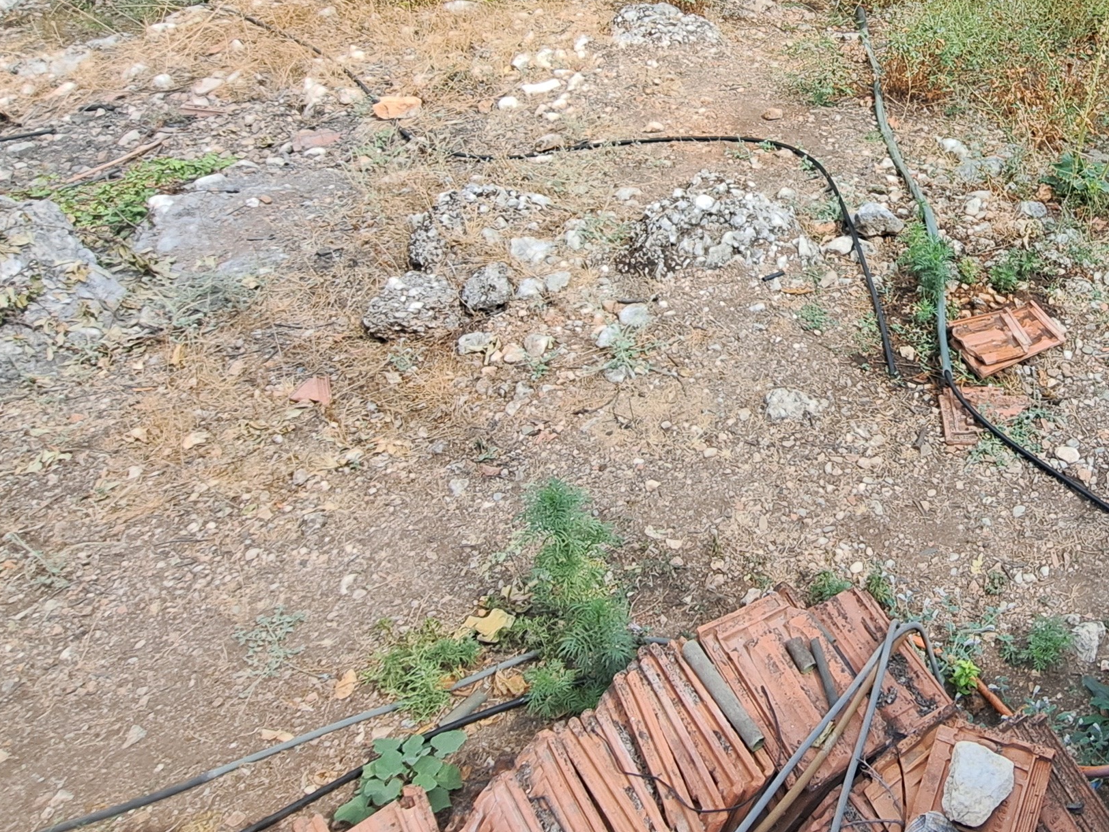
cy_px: 261
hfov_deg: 50.9
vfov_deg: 43.4
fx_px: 1025
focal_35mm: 32
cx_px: 978
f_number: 2.2
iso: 50
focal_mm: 1.74
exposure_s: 1/480
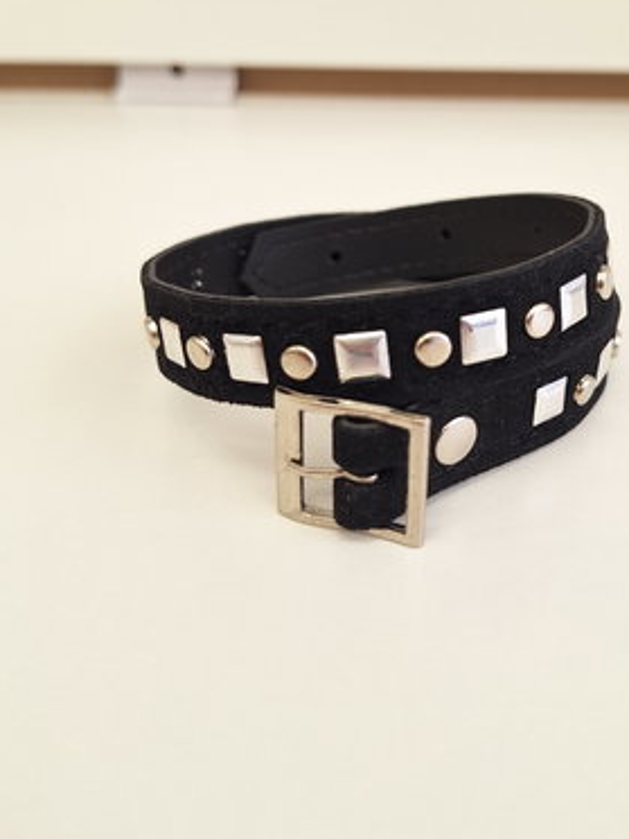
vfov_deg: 54.7
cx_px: 390
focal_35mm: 33
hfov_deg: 42.6
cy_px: 317
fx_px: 800
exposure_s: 1/100
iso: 64
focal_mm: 5.54
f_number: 1.8
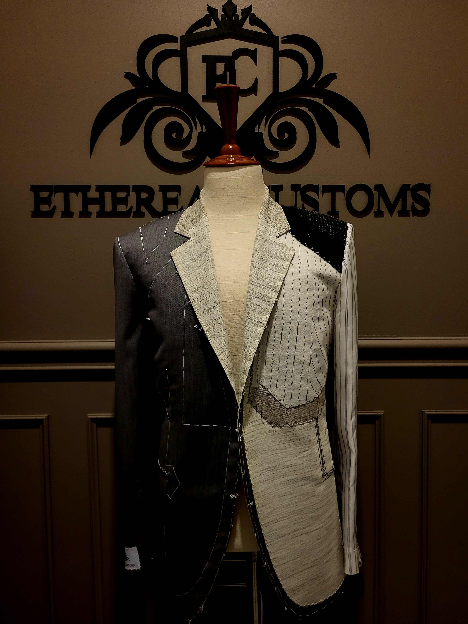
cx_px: 234
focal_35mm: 26
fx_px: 469
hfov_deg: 53.1
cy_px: 312
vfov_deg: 67.3
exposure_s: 1/40
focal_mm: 5.4
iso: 320
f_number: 1.8
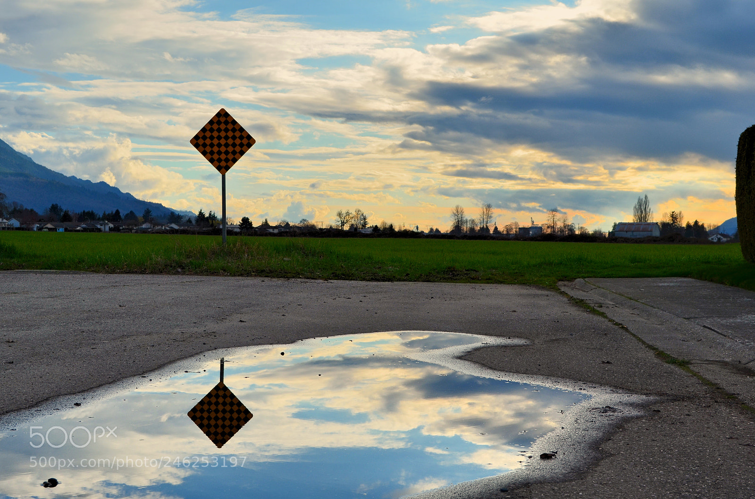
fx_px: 1255
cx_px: 378
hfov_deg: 33.5
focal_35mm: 60
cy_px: 250
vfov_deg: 22.5
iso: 200
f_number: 11
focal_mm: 40
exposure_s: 1/400
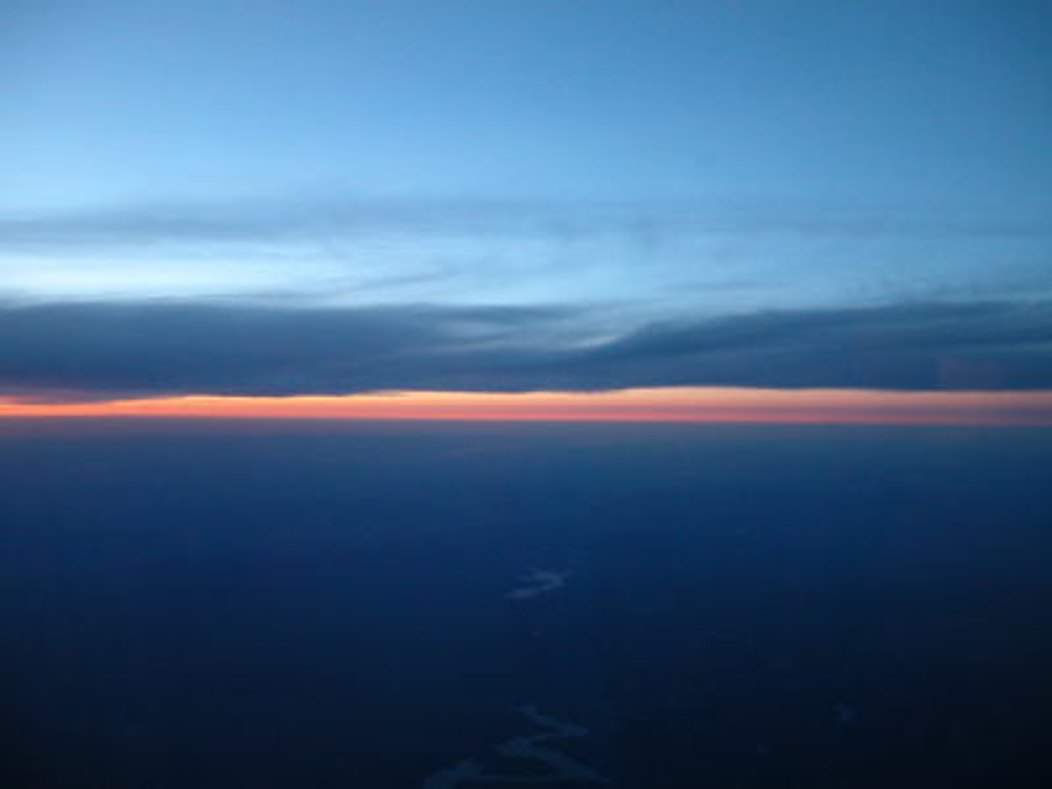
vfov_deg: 38.7
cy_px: 394
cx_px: 526
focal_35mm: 37
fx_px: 1124
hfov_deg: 50.1
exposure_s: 1/15.6
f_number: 2.7
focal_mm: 5.6
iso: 100
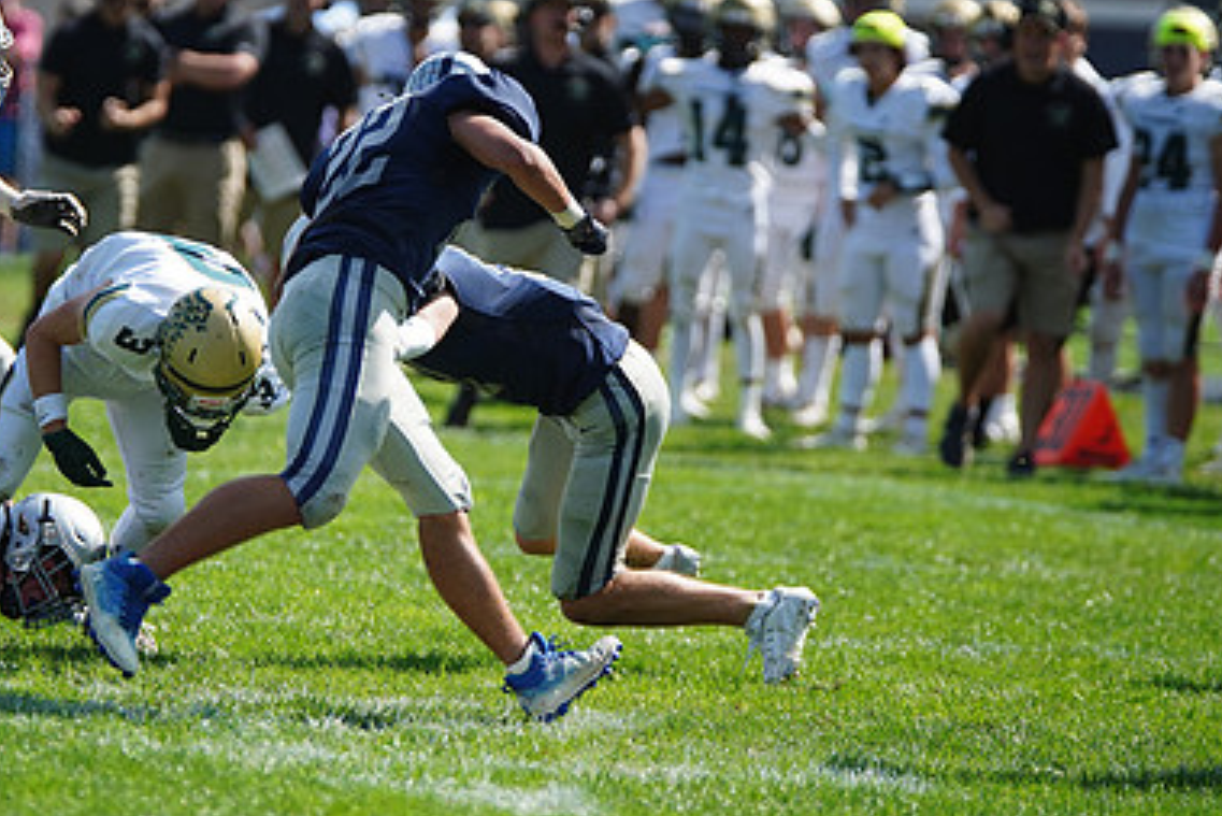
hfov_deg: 5.8
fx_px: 12156
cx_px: 374
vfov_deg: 3.8
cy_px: 347
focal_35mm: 358
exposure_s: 1/3200
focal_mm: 234
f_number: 2.8
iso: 400
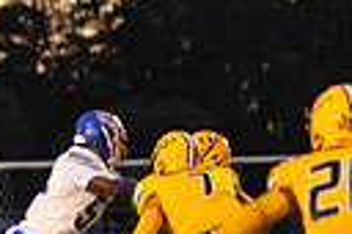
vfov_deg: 2.7
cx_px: -341
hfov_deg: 4.0
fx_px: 4941
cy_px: 220
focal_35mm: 506
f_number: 3.2
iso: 1600
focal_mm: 112
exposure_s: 1/250
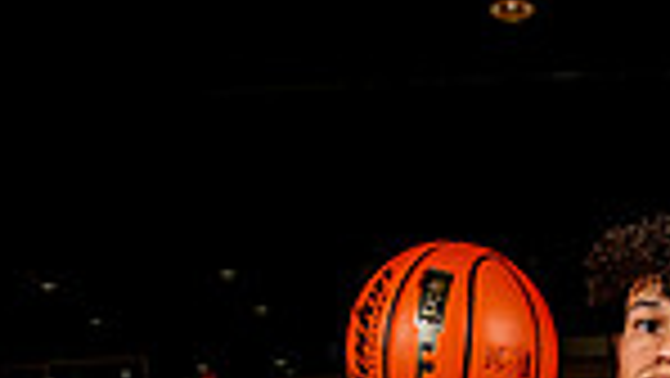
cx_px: 616
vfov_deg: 12.1
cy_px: 958
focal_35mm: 76
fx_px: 1351
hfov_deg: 26.8
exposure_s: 1/125
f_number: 7.1
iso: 250
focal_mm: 24
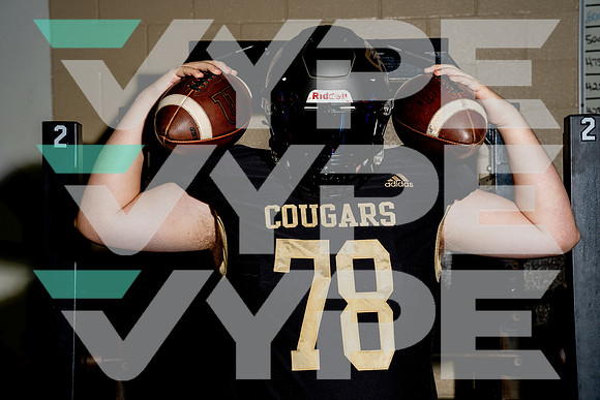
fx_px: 1167
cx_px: 300
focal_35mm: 70
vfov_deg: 19.5
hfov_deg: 28.8
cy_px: 200
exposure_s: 1/250
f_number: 8
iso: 250
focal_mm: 70
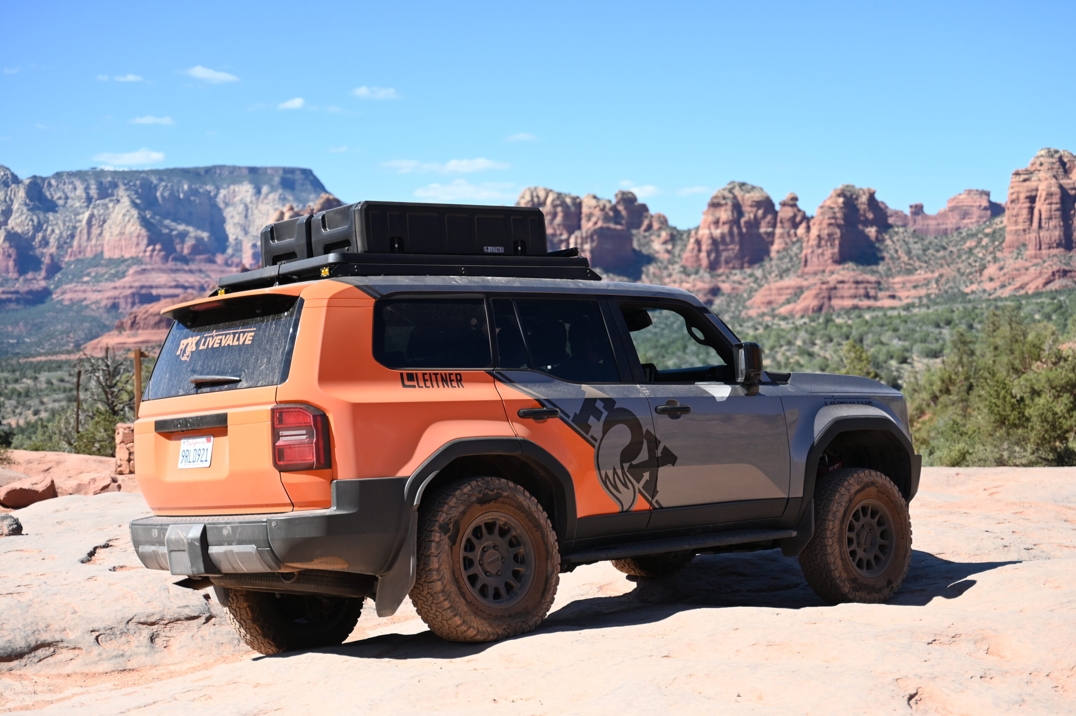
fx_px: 1732
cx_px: 538
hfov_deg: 34.5
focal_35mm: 58
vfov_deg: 23.3
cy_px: 358
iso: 320
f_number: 2.8
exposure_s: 1/4000
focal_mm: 58
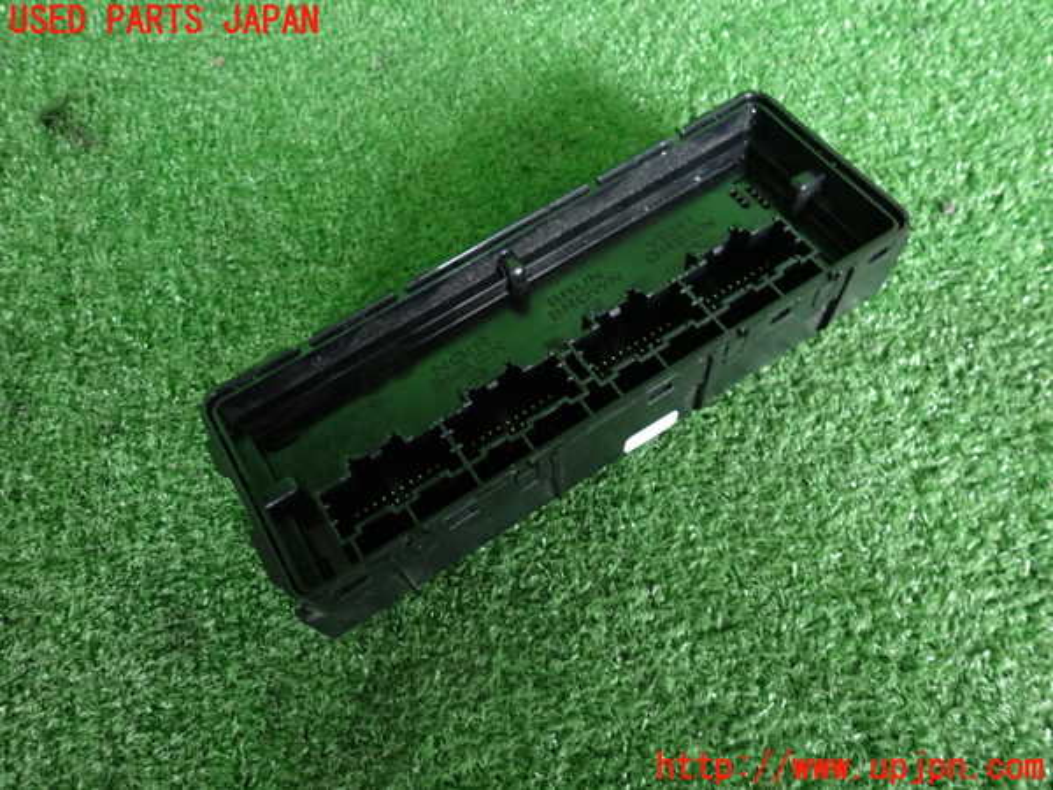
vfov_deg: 54.9
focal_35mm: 25
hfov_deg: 69.4
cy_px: 395
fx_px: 760
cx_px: 526
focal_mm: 4.5
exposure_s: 1/30
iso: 250
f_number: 2
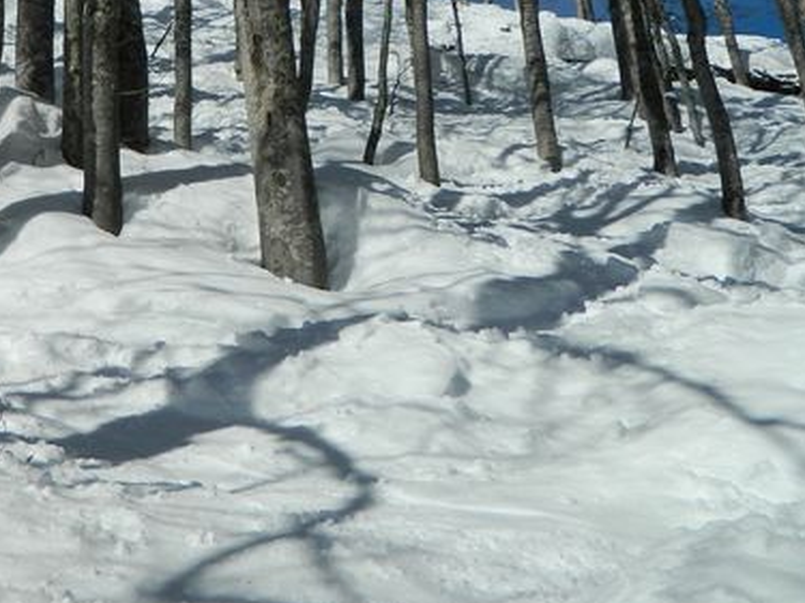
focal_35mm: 60
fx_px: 1395
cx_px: 273
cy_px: -14
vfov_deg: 23.3
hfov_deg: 31.9
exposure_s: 1/400
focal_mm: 4.5
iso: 80
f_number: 8.7
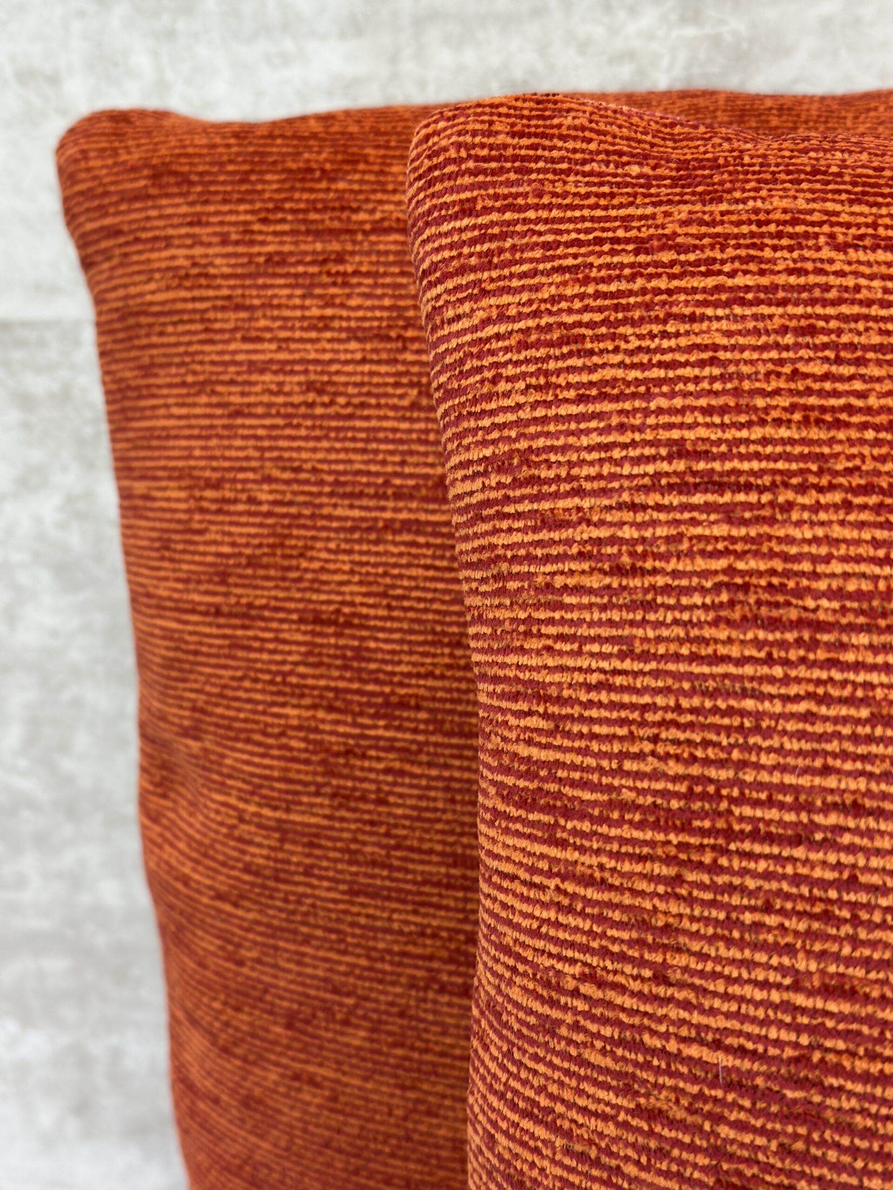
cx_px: 446
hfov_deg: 30.3
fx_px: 1651
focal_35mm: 48
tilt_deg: -19.2
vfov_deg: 39.7
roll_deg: +4.0
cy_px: 595
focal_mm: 6.86
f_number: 1.78
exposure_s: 1/120
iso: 64
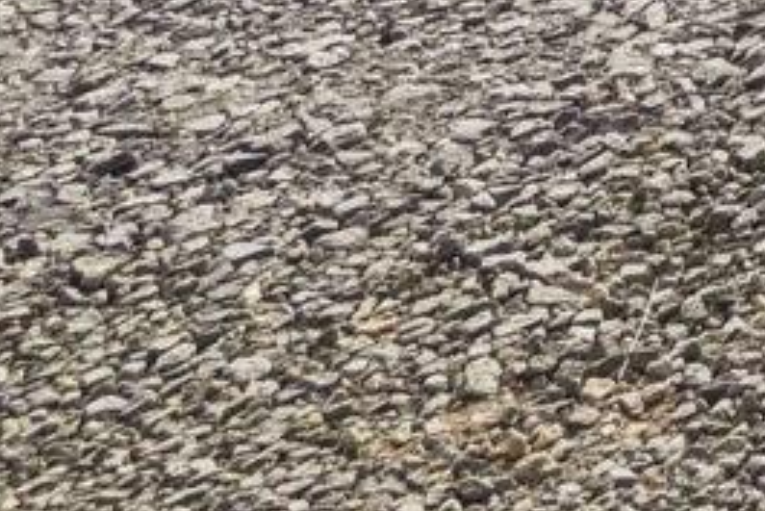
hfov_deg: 10.5
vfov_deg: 8.5
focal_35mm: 116
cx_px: 2431
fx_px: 2466
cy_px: -1298
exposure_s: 1/500
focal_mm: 10
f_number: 8
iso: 100
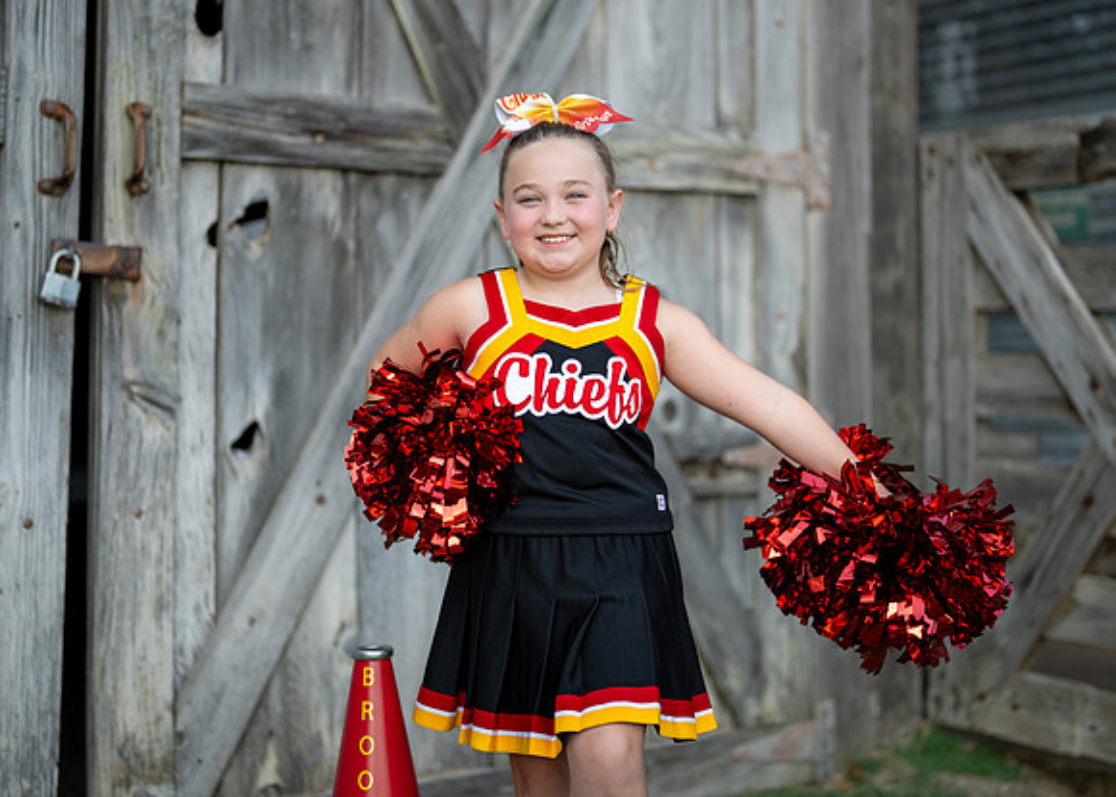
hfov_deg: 33.6
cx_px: 576
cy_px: 356
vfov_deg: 24.3
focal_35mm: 58
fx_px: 1850
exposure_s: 1/2000
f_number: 1.2
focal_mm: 50
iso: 125
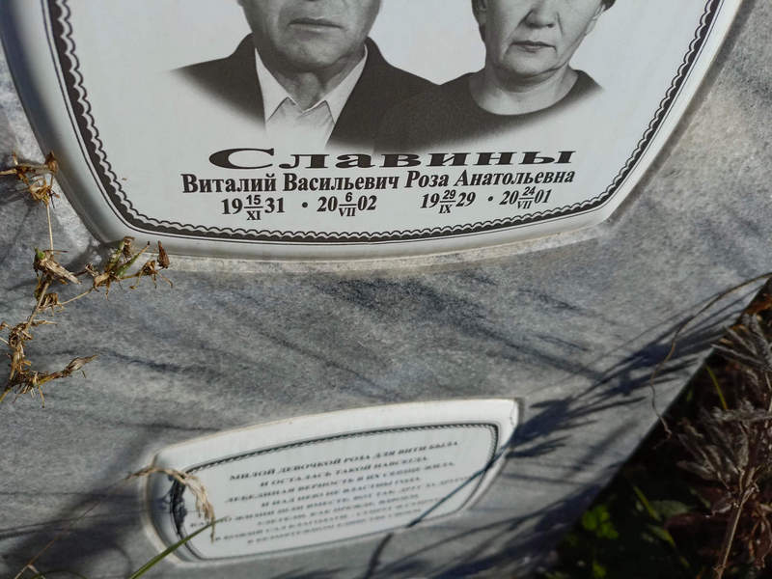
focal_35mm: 25
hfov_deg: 69.4
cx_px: 386
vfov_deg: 54.9
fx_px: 558
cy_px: 290
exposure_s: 1/2155
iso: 114
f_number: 1.69
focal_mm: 4.76
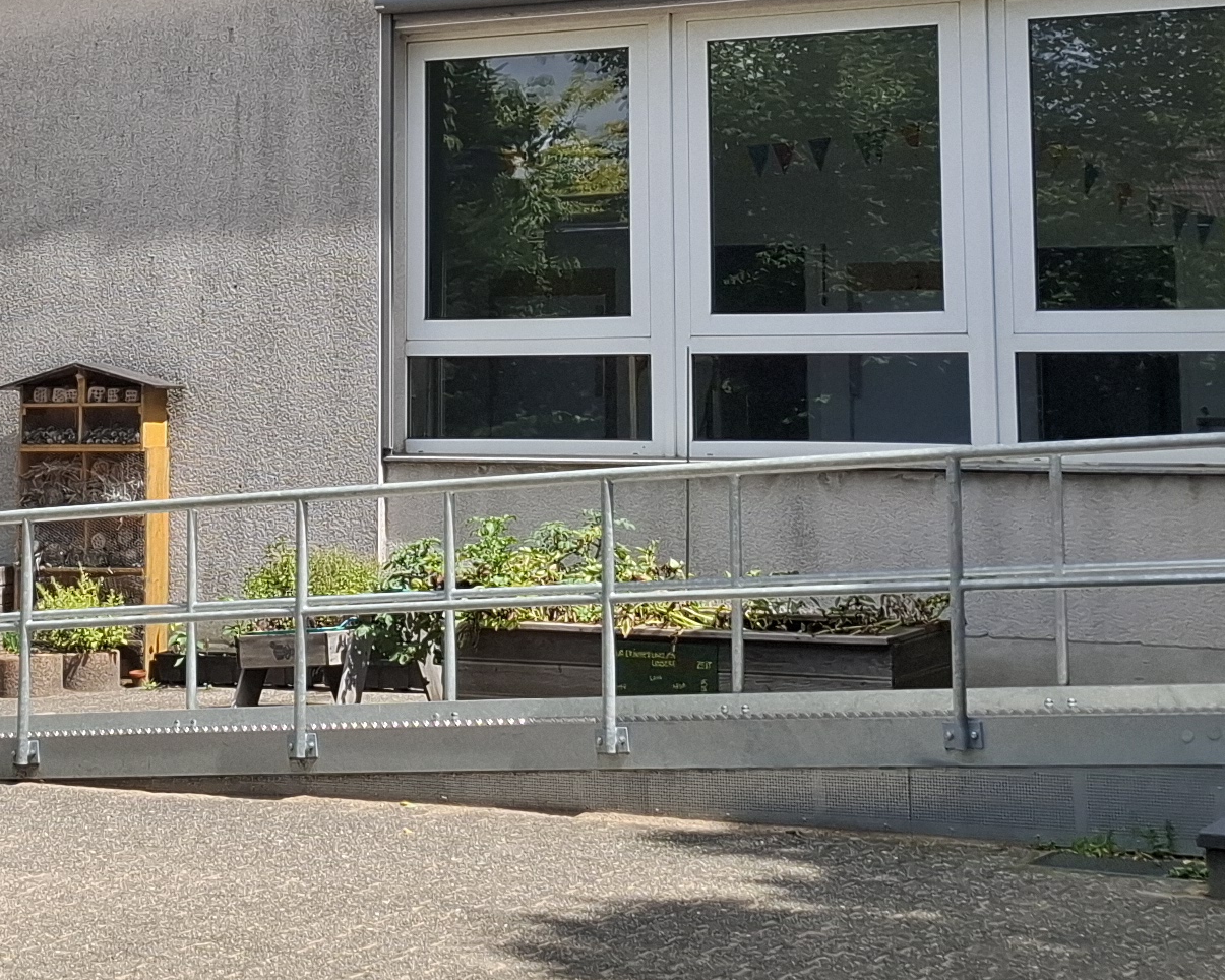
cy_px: 143
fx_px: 2755
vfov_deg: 19.9
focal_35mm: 76
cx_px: 382
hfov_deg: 24.9
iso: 50
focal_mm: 5.54
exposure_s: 1/1597
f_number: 1.8
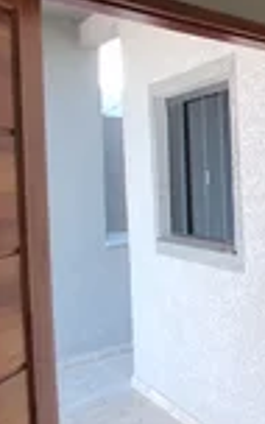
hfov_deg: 20.2
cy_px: 208
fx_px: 404
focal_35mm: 35
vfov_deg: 55.3
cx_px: 513
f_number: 2.2
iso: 100
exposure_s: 1/60
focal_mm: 1.74
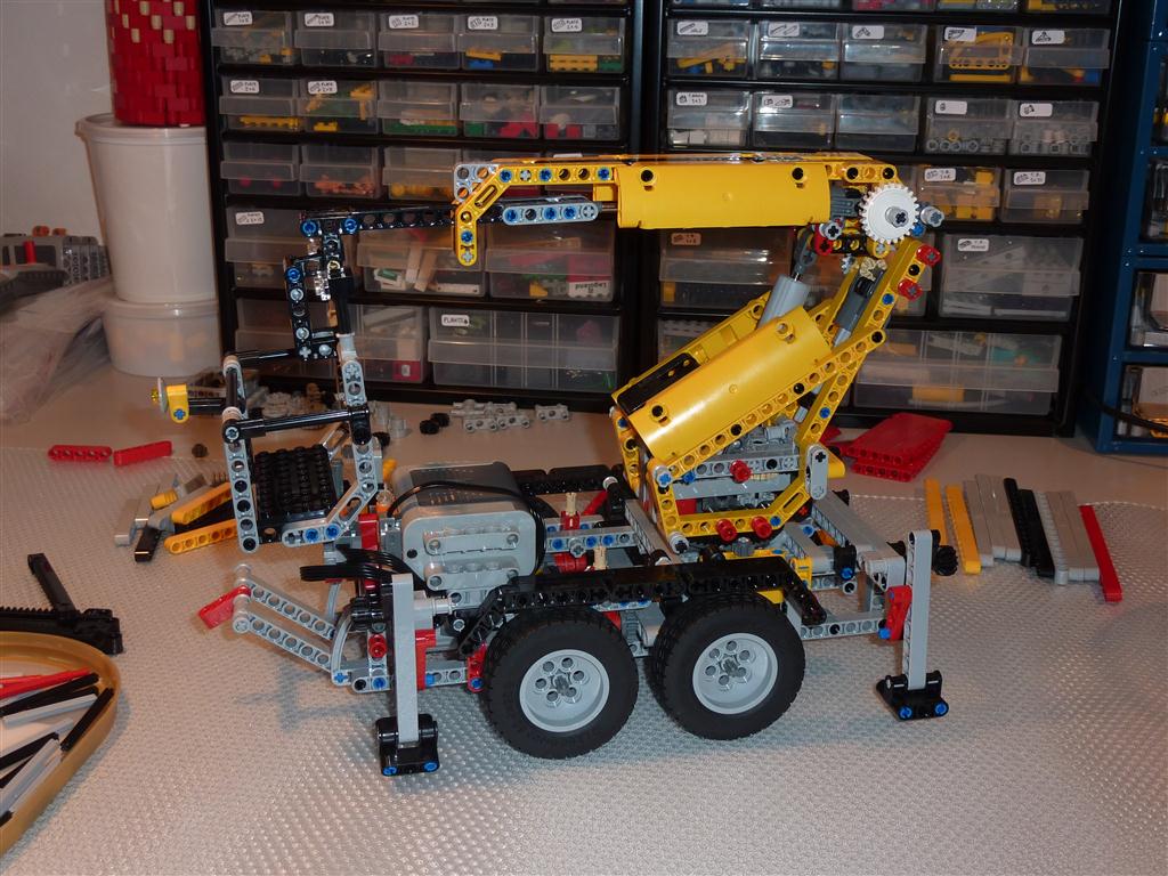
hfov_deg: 46.8
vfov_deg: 36.0
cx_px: 584
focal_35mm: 40
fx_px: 1350
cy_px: 438
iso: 100
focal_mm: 6.5
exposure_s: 1/30
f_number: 3.6
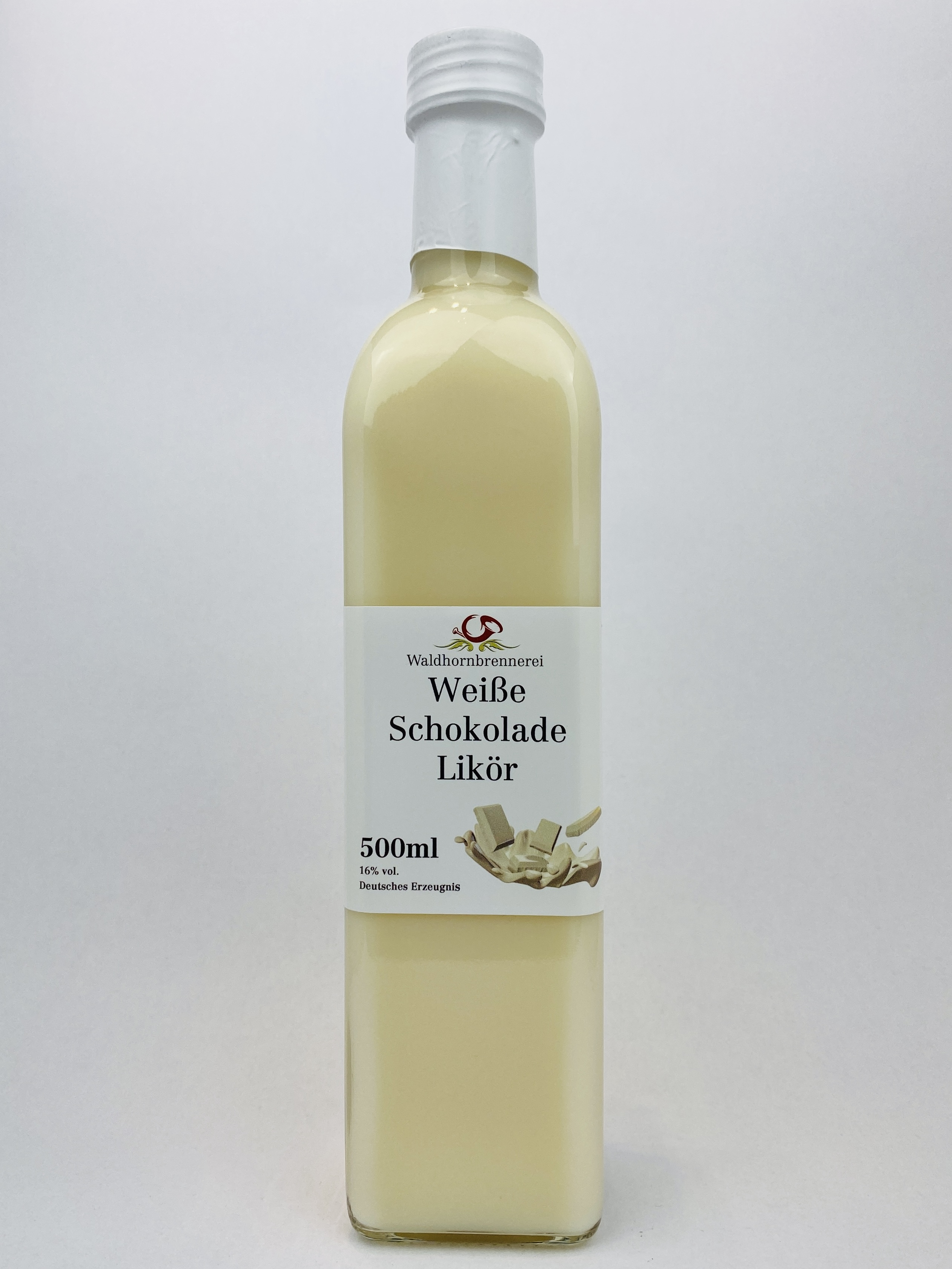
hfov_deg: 53.1
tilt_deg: -1.7
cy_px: 634
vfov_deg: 67.3
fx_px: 953
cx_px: 476
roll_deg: +1.3
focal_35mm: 26
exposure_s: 1/247
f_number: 1.8
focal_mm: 4.25
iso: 32
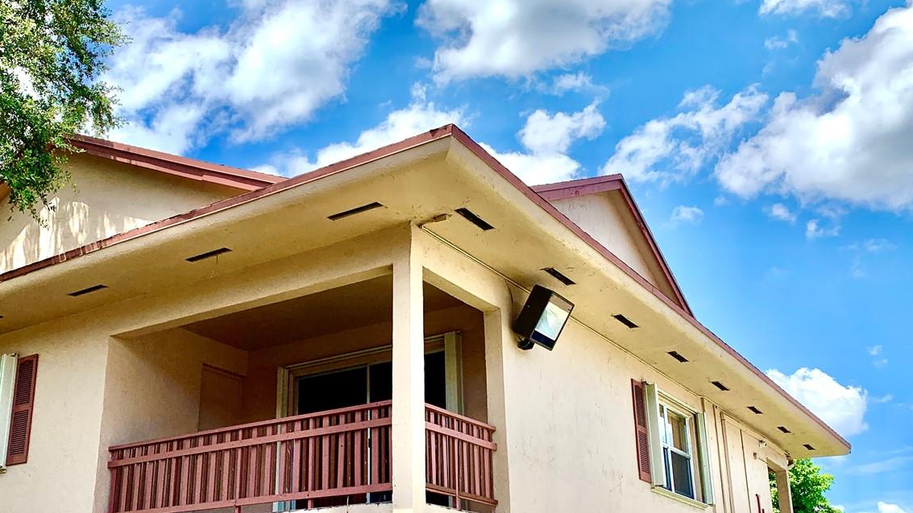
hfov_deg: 50.1
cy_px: 332
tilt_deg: +18.6
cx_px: 355
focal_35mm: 40
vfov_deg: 29.5
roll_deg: -1.2
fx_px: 968
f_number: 1.8
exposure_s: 1/1634
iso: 25
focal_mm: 4.25
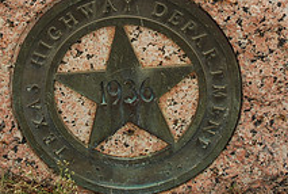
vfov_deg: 11.5
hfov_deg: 17.3
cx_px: 131
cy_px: -24
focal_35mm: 118
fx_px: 949
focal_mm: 29
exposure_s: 1/80
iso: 200
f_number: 4.8
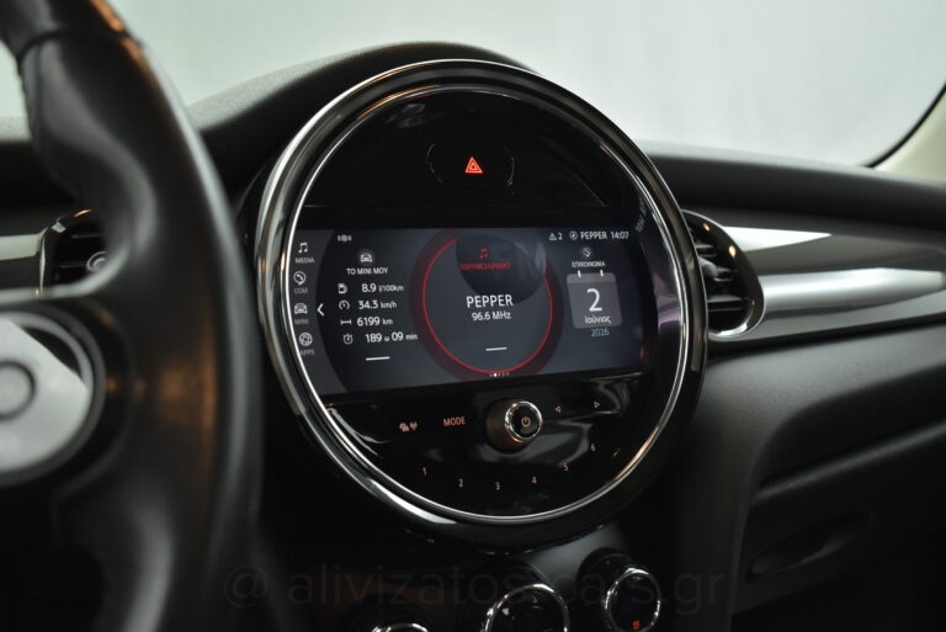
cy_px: 316
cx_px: 473
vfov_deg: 40.0
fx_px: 868
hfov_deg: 57.2
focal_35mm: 33
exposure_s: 1/50
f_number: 3.8
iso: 1600
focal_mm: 22
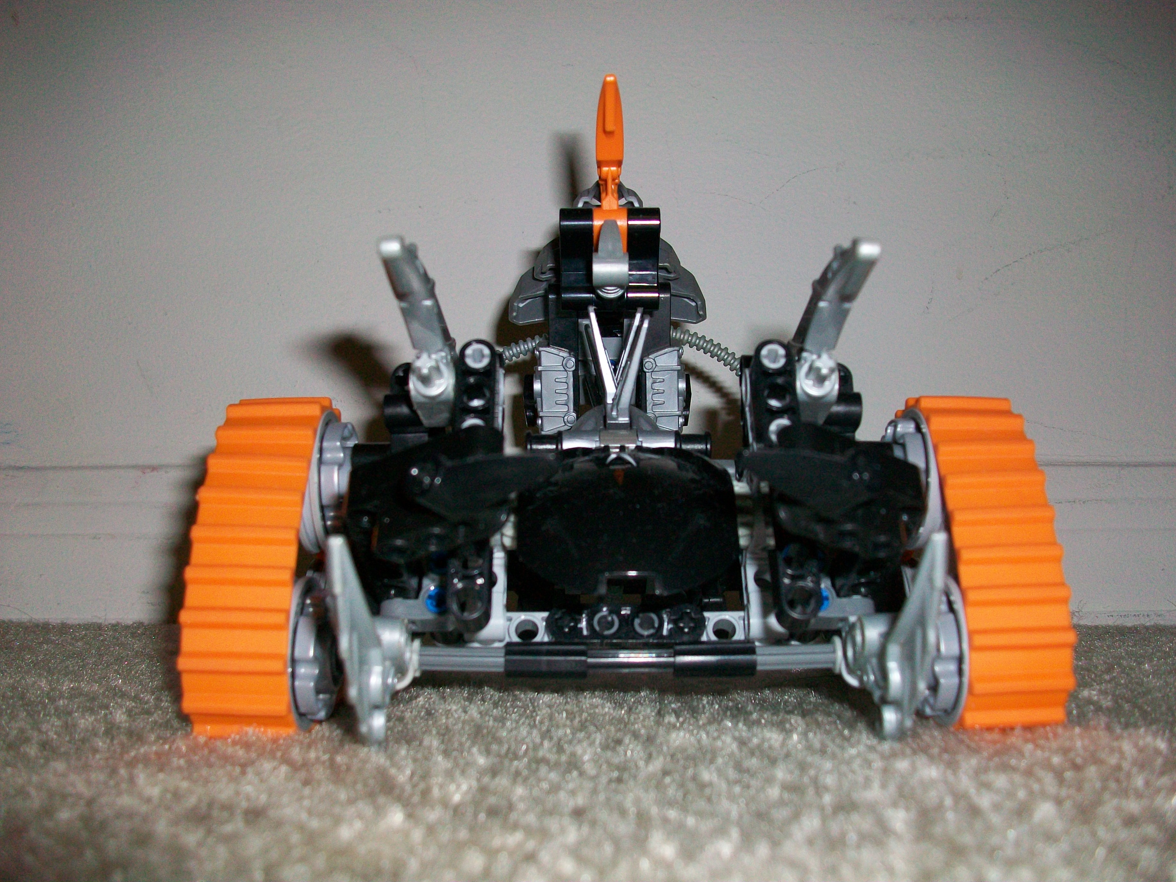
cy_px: 441
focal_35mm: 32
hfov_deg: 56.8
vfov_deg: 44.2
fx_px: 1087
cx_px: 588
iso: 120
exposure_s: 1/60
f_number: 2.8
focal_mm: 5.7
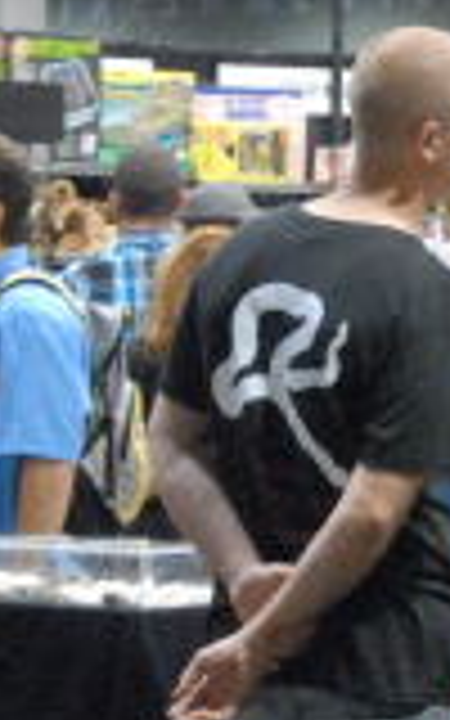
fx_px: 4219
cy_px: 299
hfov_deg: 6.0
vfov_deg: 9.8
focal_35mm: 215
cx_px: 639
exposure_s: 1/125
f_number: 4
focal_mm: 28
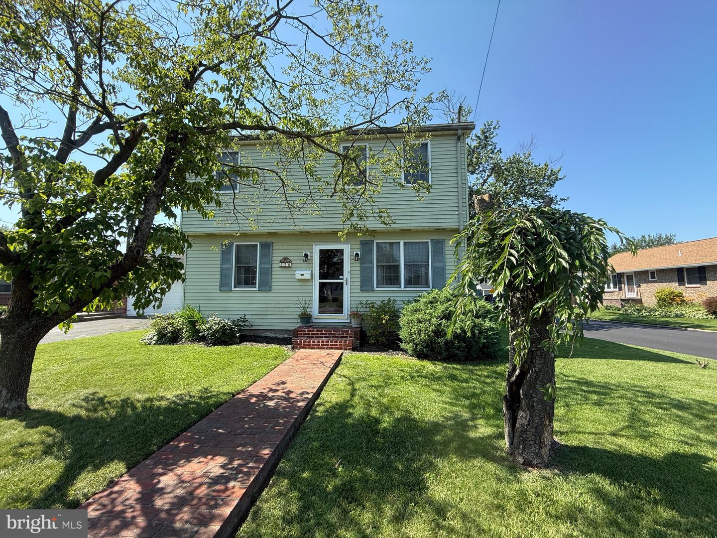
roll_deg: +0.6
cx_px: 358
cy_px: 269
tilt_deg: +5.5
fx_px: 290
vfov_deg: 85.7
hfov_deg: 102.1
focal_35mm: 14
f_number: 2.2
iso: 50
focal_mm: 2.22
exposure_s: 1/479
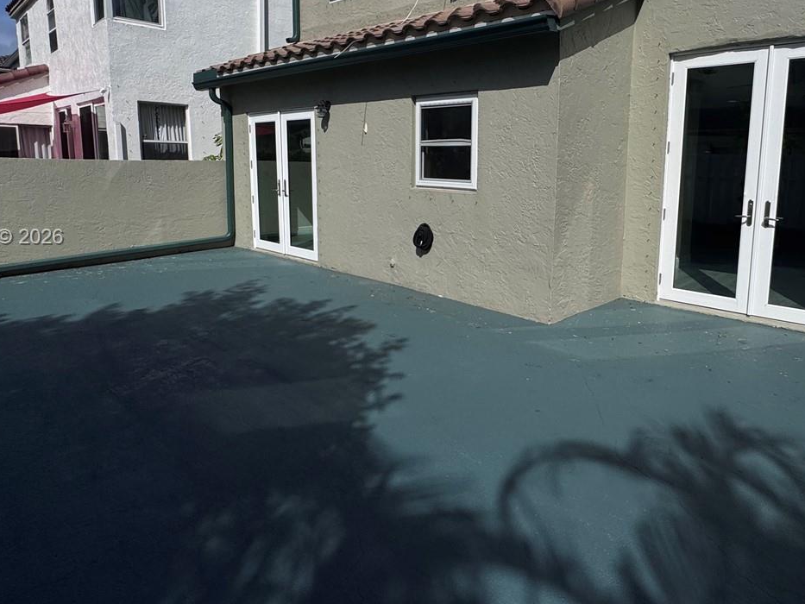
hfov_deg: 70.8
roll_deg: -1.2
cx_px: 485
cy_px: 238
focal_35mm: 24
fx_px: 558
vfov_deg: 56.3
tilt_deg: -8.9
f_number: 2.2
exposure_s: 1/7299
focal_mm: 2.22
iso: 40
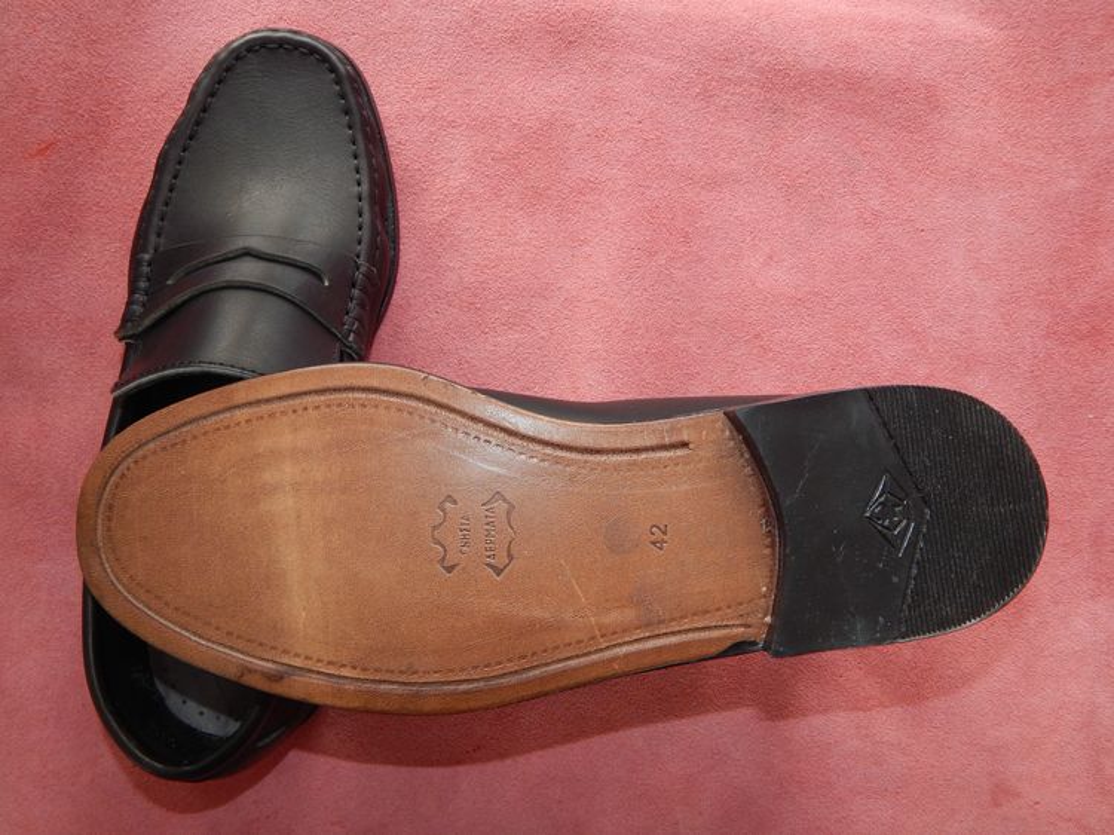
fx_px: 901
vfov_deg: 49.7
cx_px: 557
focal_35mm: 28
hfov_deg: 63.5
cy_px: 418
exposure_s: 1/30
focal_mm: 5.1
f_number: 3.2
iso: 200
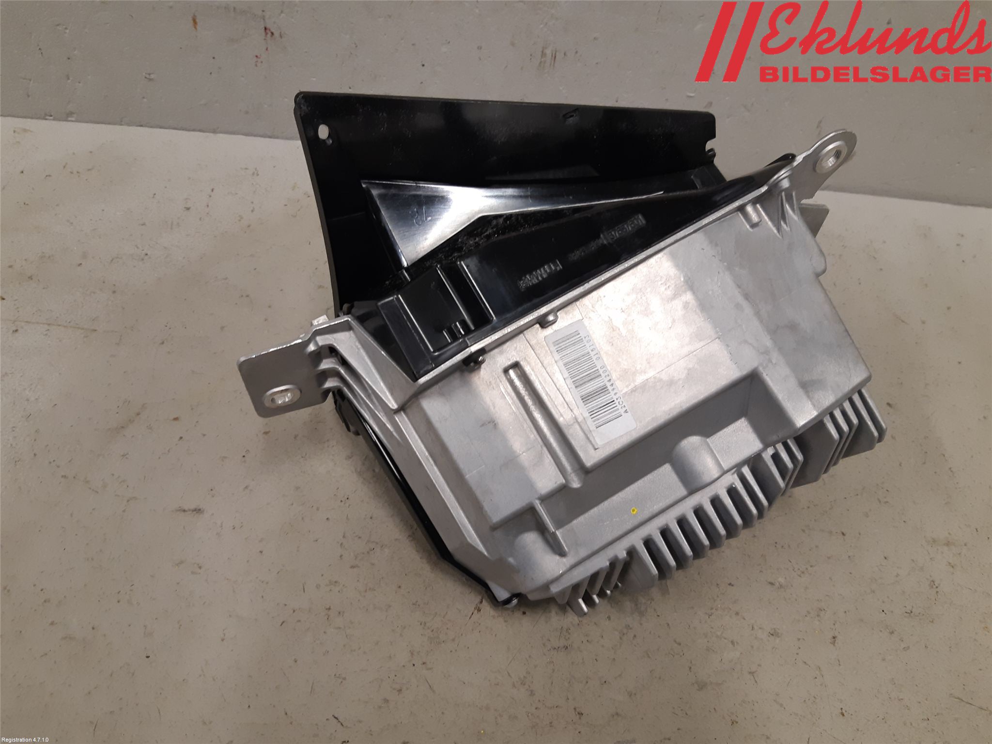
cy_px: 372
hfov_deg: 67.3
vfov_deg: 53.1
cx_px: 496
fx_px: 745
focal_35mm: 26
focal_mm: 3.93
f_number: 1.7
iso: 100
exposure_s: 1/50
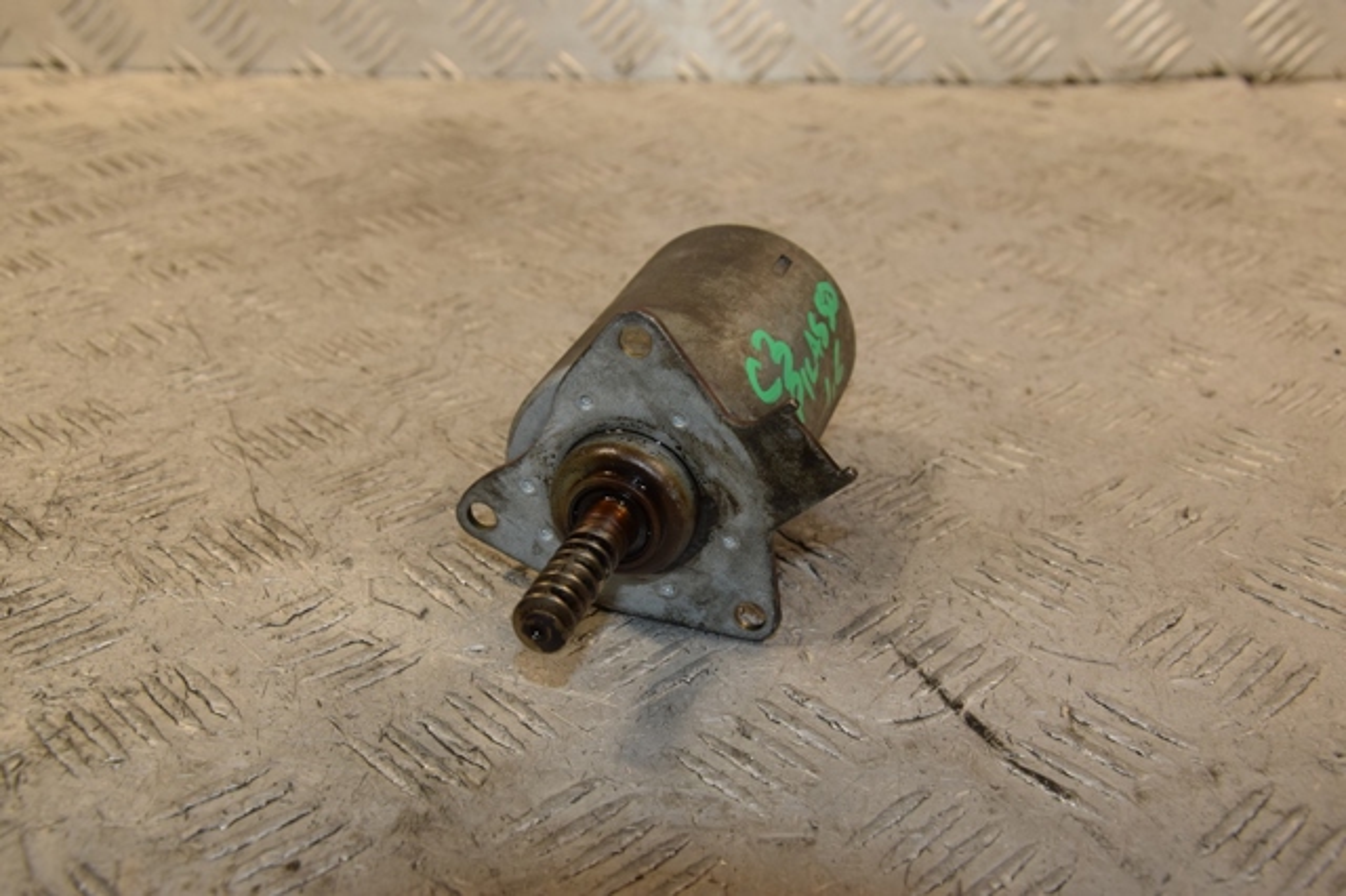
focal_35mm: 45
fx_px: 1682
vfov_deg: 29.8
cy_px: 448
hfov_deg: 43.6
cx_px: 673
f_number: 8
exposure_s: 1/200
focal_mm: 30
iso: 800
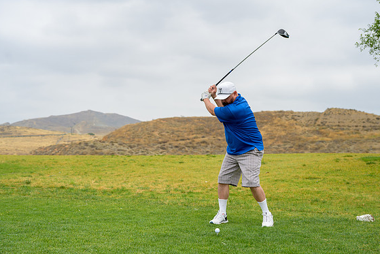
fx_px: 570
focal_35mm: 54
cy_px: 127
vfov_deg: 25.1
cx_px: 196
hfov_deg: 36.9
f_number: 4
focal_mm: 52
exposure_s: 1/4000
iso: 800
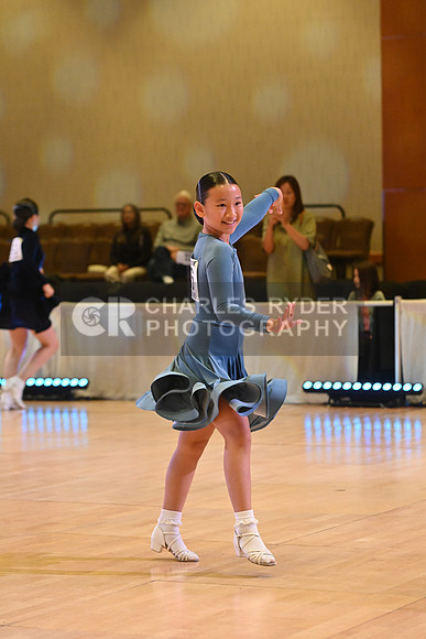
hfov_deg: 11.2
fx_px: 2164
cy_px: 320
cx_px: 213
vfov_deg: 16.8
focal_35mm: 122
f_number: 5.6
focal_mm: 122
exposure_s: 1/400
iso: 4000
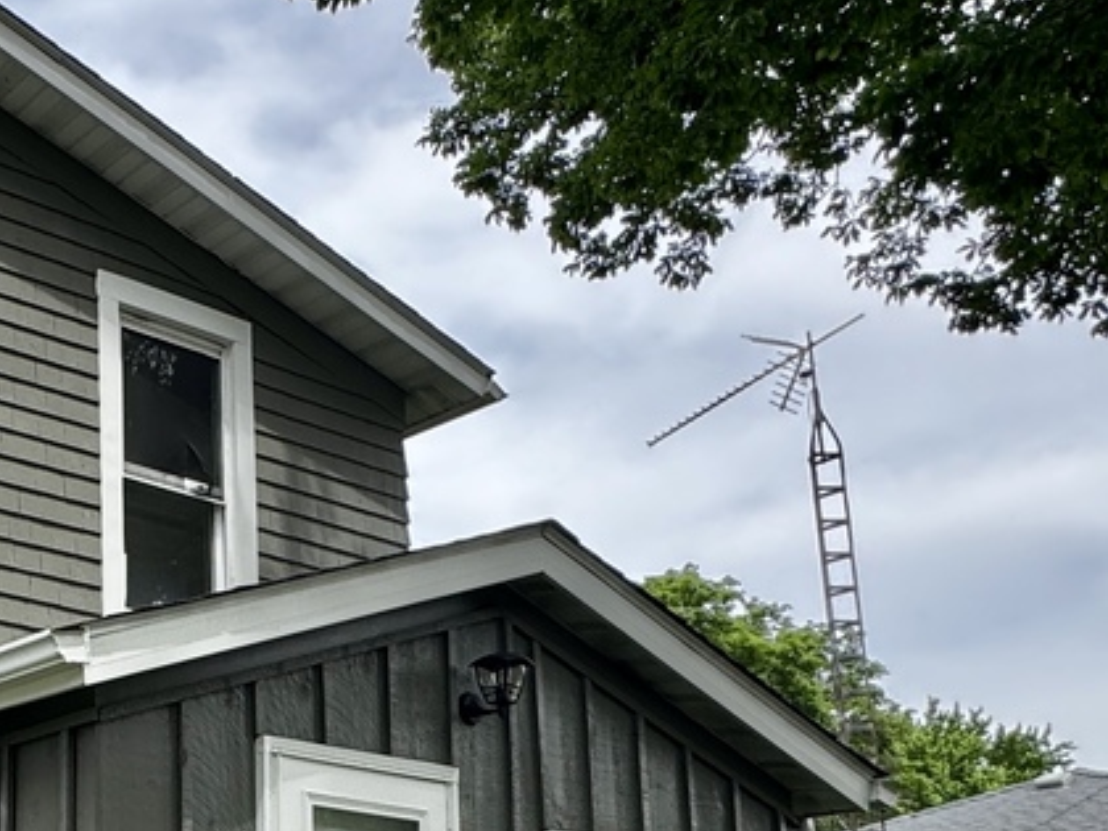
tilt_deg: +8.7
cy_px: 842
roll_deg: -0.7
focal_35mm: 48
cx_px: -171
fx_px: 1536
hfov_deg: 33.4
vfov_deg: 28.3
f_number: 2.2
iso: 50
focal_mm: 2.22
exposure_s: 1/652
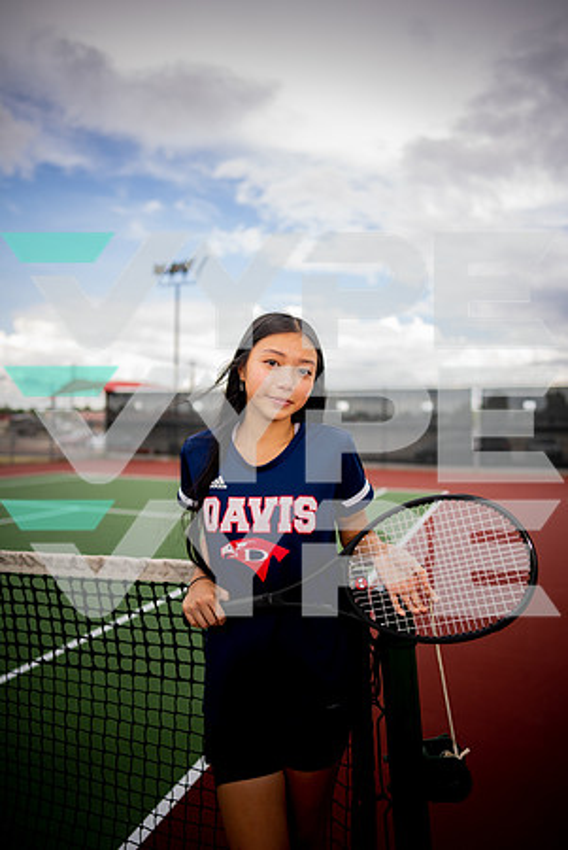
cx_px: 284
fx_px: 567
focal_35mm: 24
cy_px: 425
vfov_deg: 73.7
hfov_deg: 53.2
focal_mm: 24
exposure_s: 1/1600
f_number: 1.4
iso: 50
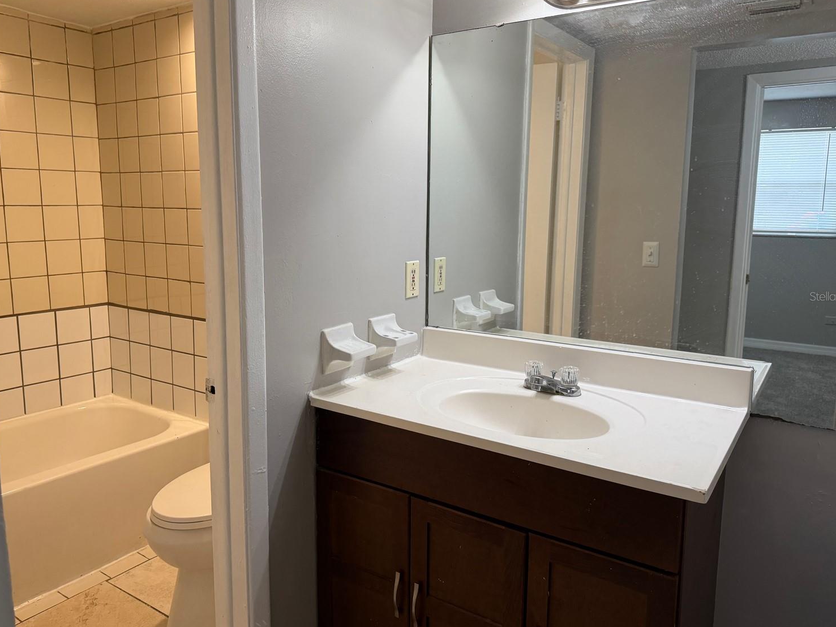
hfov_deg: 67.3
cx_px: 410
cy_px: 296
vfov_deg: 53.0
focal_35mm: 26
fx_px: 628
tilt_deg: -8.4
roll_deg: -0.2
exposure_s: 1/120
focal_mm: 6.76
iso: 160
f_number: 1.78
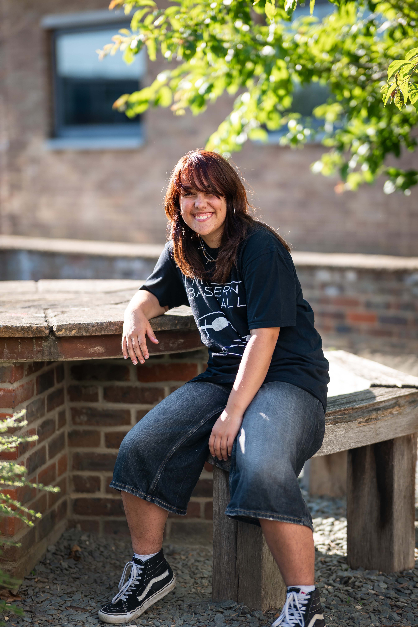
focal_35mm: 85
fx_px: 1480
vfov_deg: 23.9
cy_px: 314
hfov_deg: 16.1
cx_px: 209
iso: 125
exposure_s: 1/2000
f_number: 1.4
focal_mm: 85
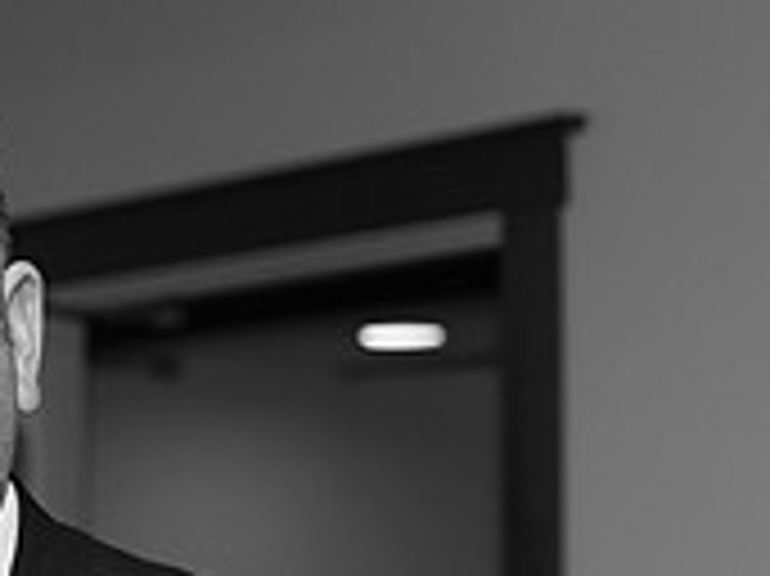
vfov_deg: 8.1
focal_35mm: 182
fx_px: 4046
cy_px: 720
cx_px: -226
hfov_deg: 10.6
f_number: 4
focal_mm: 50
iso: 800
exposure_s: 1/200
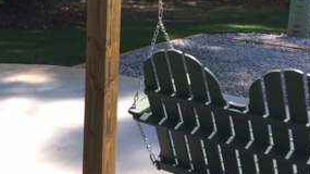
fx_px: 583
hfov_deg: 29.2
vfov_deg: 16.5
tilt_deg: -4.9
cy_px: -14
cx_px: 71
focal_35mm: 71
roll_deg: -1.7
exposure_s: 1/590
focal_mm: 4.15
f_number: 2.2
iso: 32
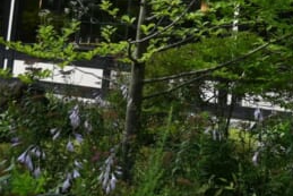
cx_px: 412
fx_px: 968
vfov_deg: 10.8
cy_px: -159
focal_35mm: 119
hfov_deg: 16.0
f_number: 5.6
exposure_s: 1/250
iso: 110
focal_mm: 20.5
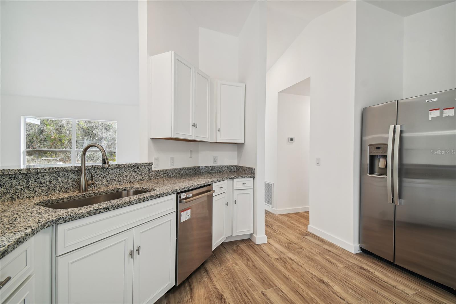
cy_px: 152
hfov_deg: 100.4
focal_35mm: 15
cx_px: 228
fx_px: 190
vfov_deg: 77.3
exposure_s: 1/5
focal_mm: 10
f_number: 7.1
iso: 100
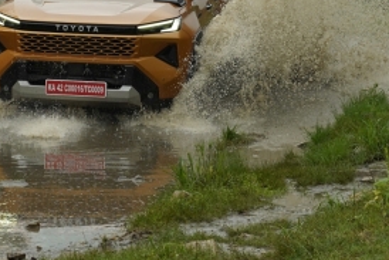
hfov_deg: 13.9
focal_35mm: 146
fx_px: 1578
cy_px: 19
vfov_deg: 9.4
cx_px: 45
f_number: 5
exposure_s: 1/800
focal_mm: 50
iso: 640
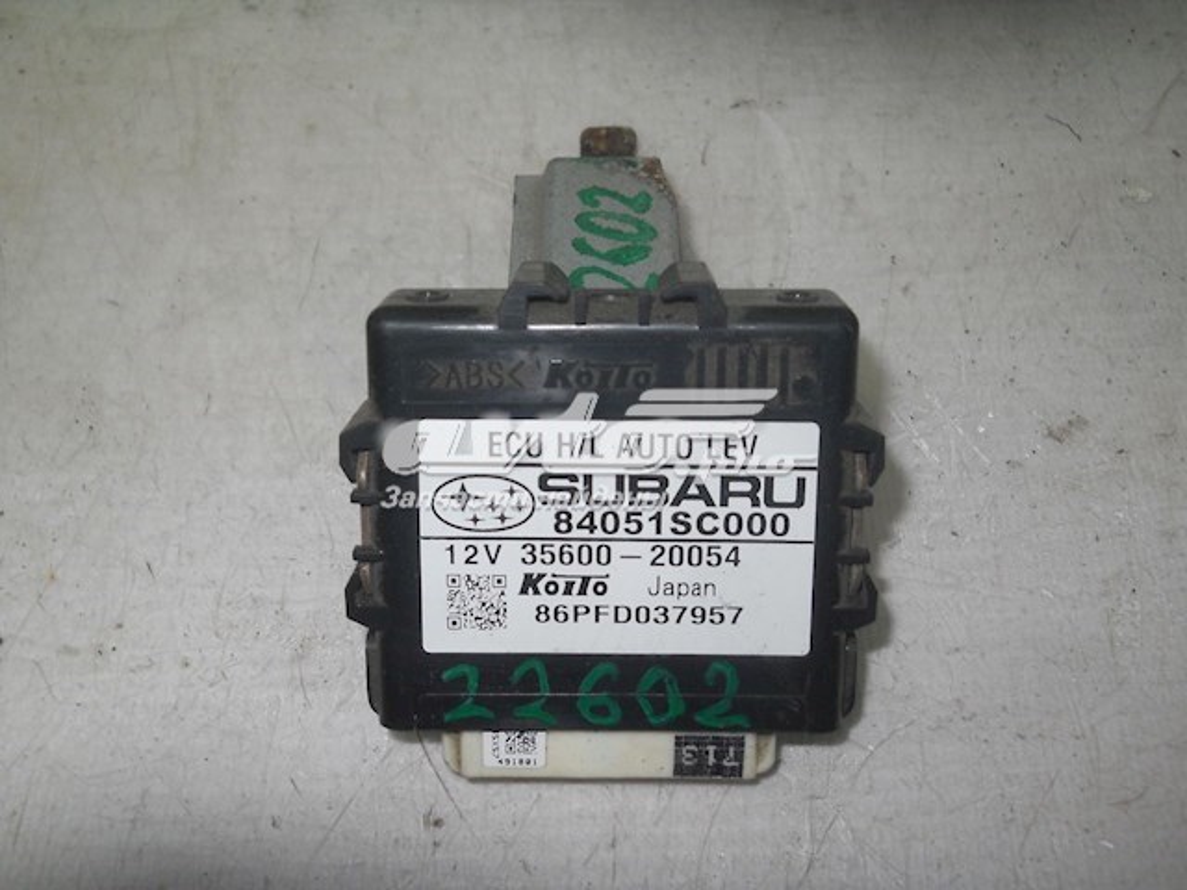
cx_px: 594
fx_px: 1406
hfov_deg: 45.8
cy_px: 445
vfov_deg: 35.1
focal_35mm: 41
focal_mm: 6.72
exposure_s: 1/50
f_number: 5.5
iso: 80
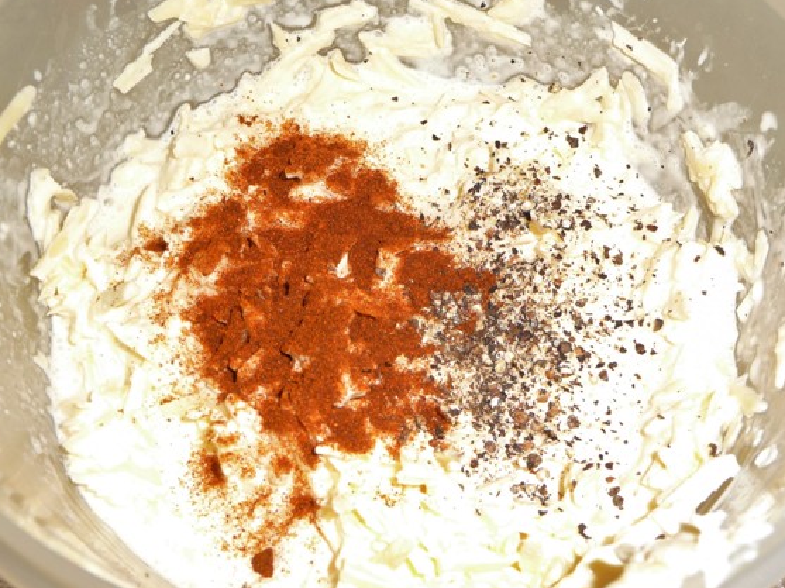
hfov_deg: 41.3
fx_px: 1042
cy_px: 296
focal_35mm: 46
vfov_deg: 31.5
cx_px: 406
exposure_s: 1/30
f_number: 3.9
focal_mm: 6.7
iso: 100
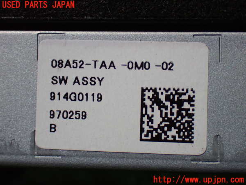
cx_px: 123
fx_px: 476
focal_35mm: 67
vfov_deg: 21.9
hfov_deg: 29.0
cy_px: 92
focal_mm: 11.88
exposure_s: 1/60
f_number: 3.8
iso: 800
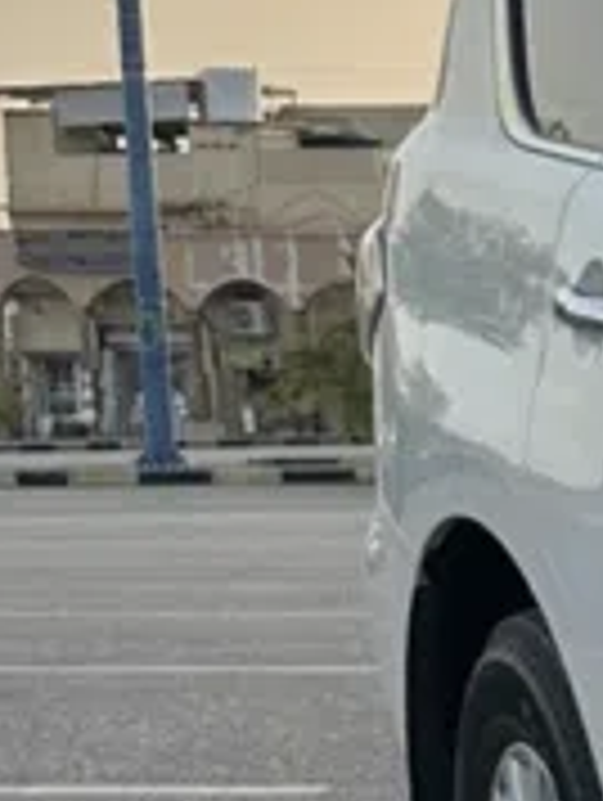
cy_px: 1478
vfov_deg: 10.1
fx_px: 4263
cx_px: 1670
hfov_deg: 7.3
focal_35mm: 184
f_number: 1.78
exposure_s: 1/1845
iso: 80
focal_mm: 6.86
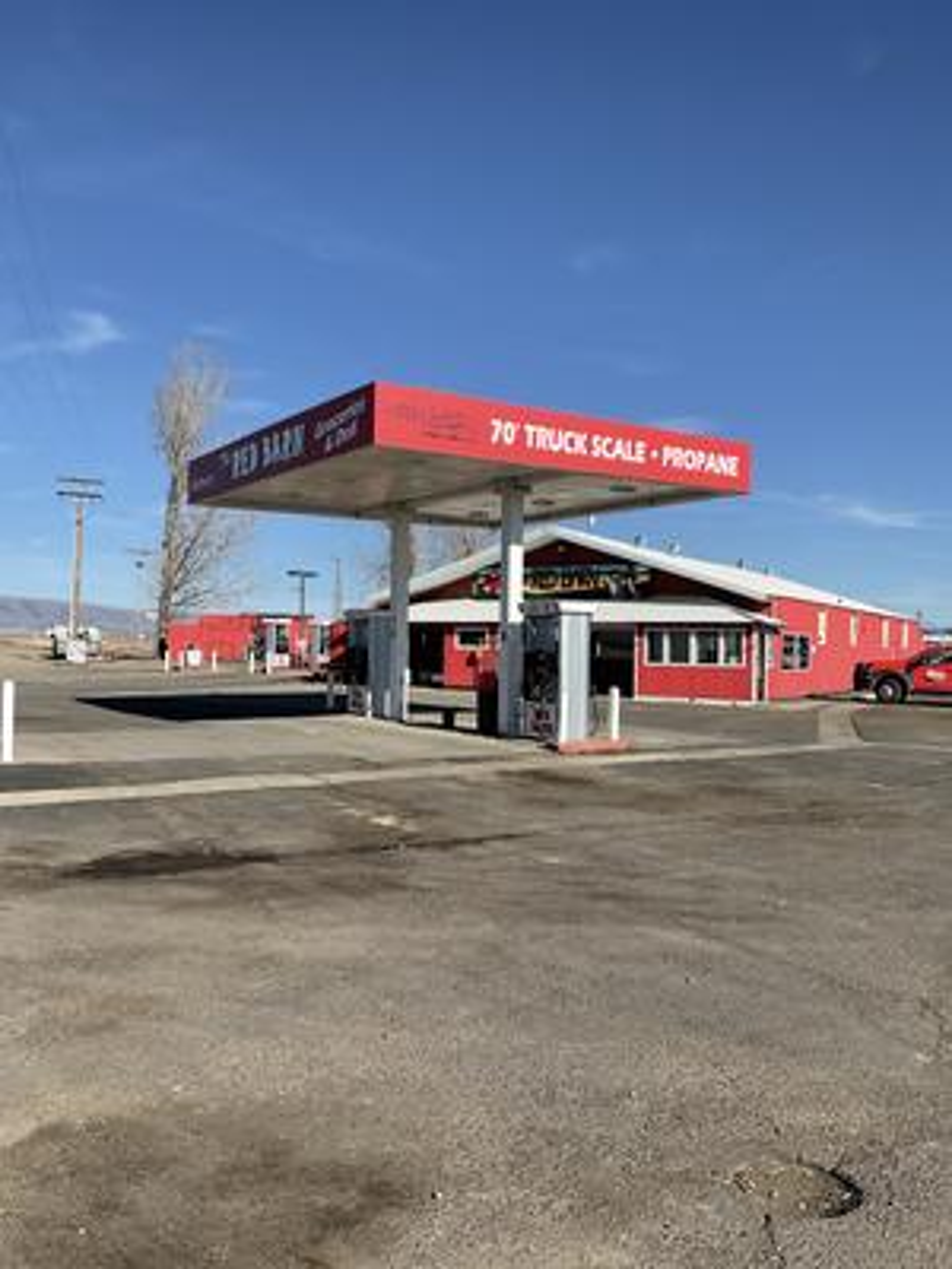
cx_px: 476
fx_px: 1063
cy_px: 634
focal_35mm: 29
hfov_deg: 48.2
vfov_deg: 61.7
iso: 16
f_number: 1.8
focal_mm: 3
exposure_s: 1/2227
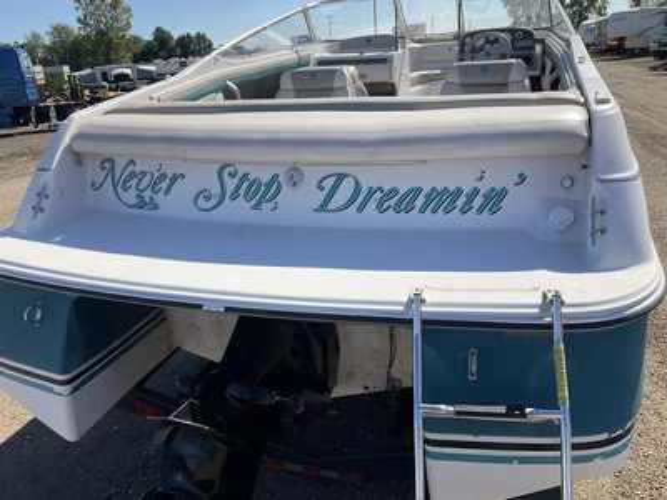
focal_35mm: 29
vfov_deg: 48.2
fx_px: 559
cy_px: 250
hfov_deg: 61.7
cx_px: 334
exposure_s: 1/1377
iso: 25
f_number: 1.8
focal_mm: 3
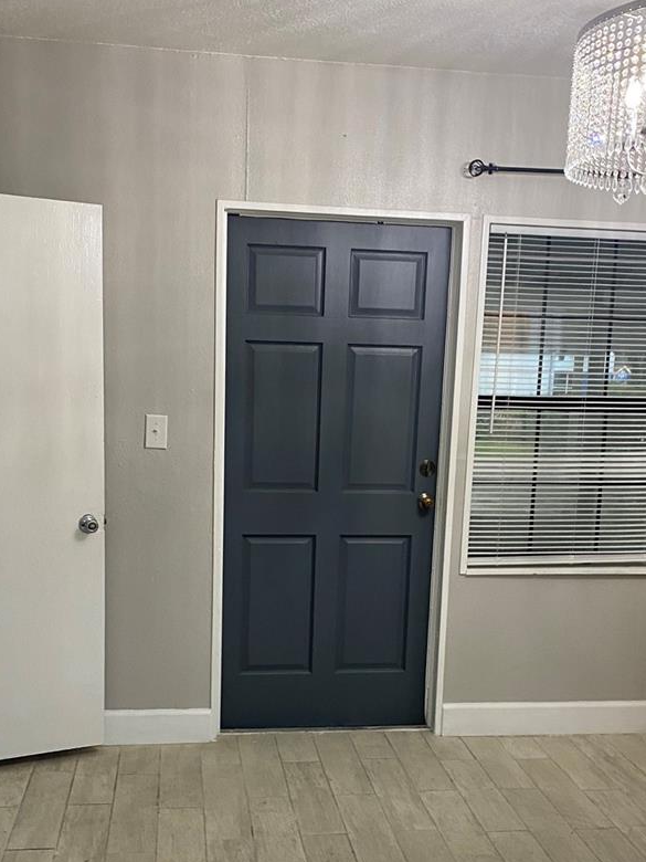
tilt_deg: -8.6
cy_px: 566
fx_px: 995
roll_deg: -1.4
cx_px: 315
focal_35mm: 40
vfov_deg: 46.2
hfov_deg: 36.0
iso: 100
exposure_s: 1/60
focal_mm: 4.25
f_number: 1.8
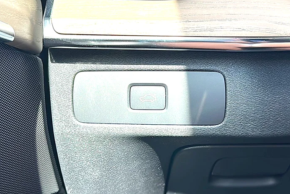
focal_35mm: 42
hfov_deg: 46.4
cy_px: 91
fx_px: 338
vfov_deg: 31.9
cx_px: 145
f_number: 1.78
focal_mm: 6.86
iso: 80
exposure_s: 1/367
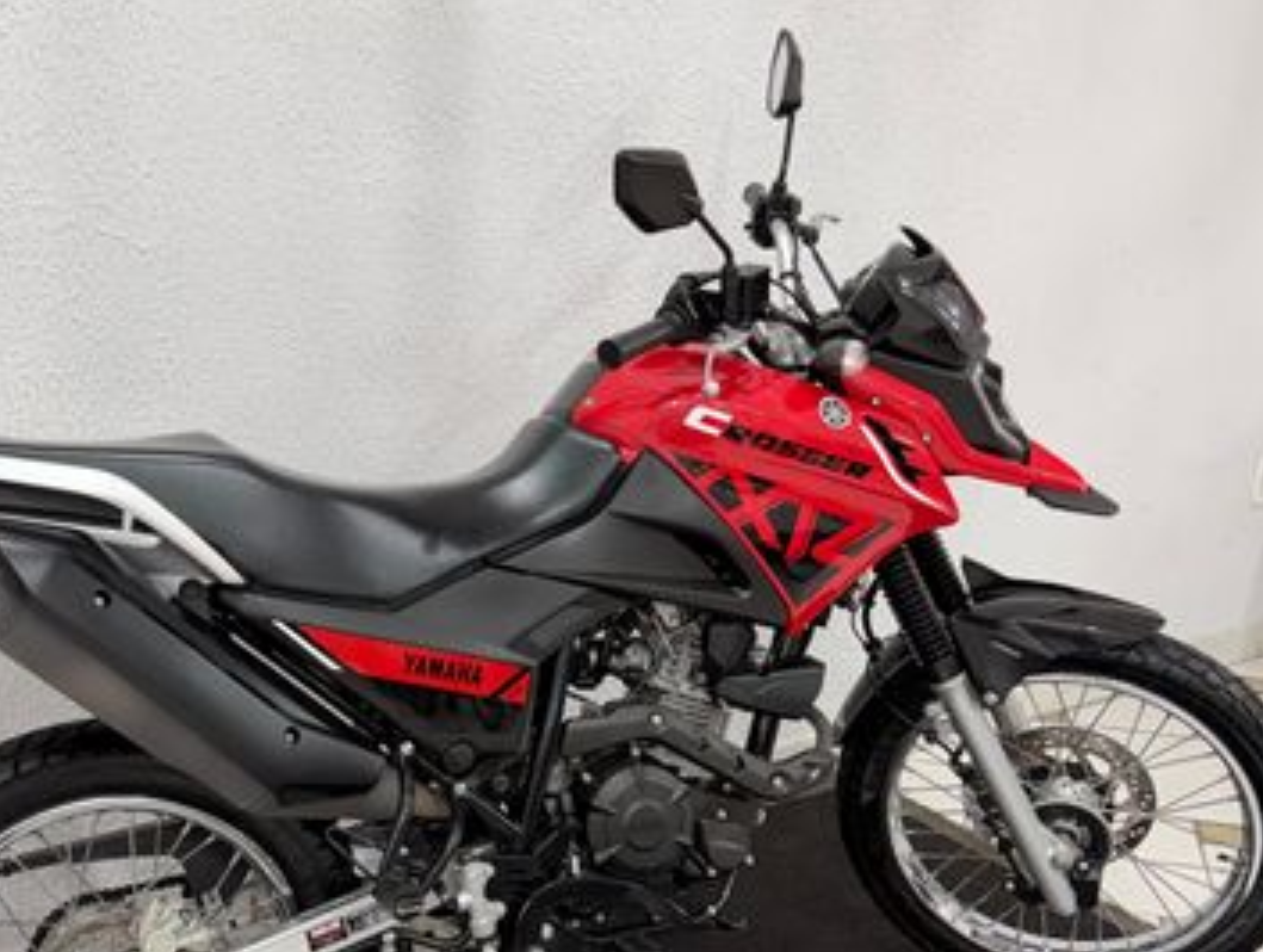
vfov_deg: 44.1
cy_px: 558
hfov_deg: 56.3
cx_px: 512
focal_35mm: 32
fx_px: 1170
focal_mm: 6.76
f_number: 1.78
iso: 200
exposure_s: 1/120
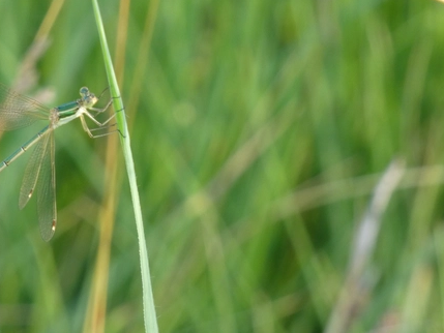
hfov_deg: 3.3
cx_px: 154
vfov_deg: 2.5
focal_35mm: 597
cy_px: 89
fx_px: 7660
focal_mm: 71.7
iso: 250
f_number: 5.6
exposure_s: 1/80
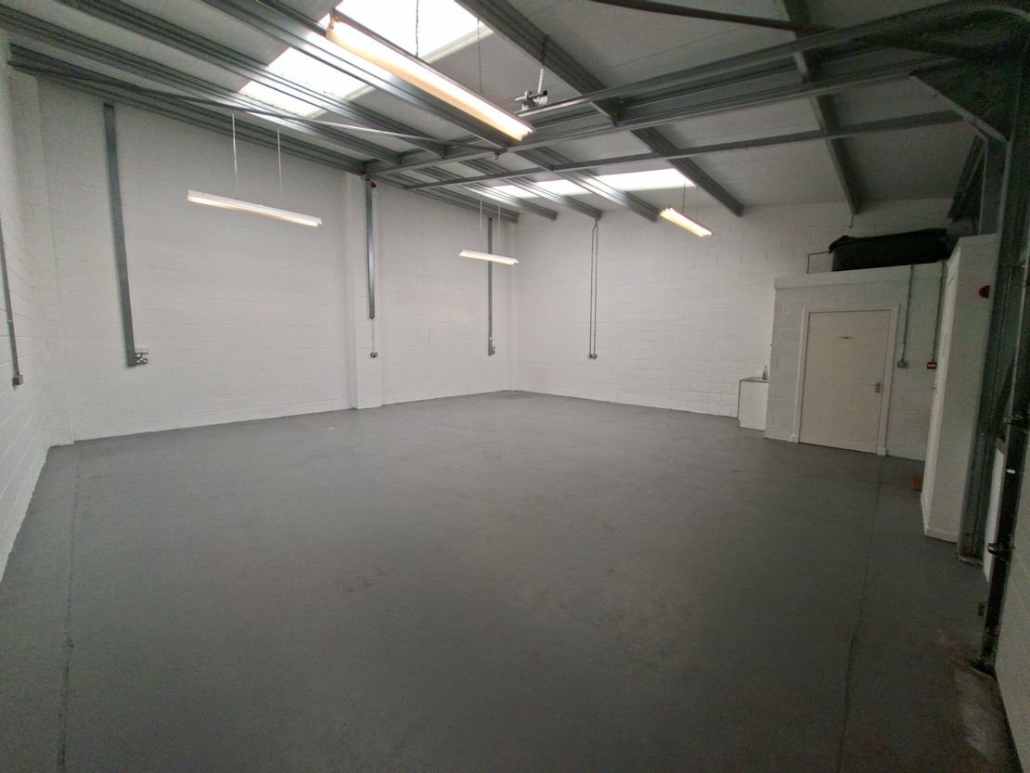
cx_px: 515
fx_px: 387
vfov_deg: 89.9
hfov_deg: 106.2
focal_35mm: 13
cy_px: 386
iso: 50
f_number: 2.2
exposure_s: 1/100
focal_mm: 1.74
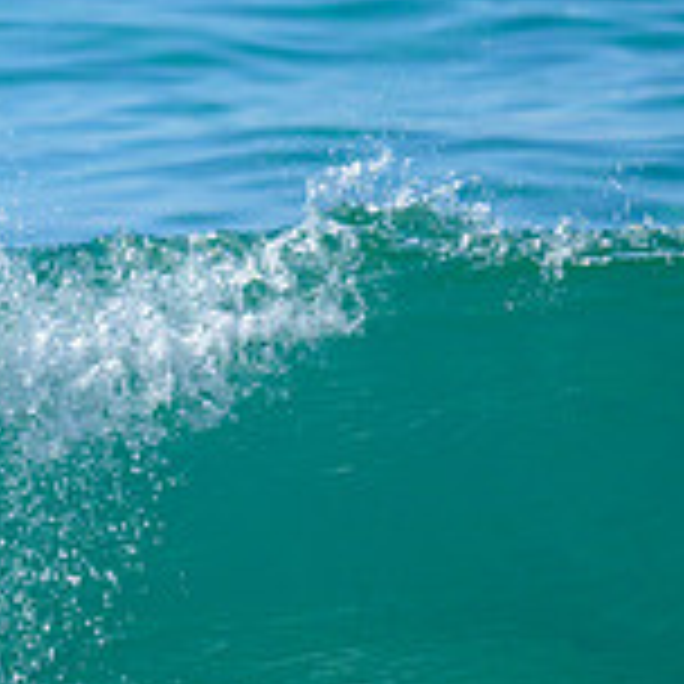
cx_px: -431
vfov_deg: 0.5
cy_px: 305
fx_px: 79697
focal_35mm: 3565
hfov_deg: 0.5
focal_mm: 800
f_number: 6.3
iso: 400
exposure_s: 1/3200
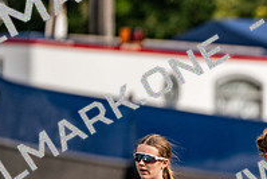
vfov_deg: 0.8
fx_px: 13003
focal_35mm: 1752
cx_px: 370
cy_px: 215
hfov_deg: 1.2
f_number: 4
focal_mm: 600
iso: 220
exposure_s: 1/2500
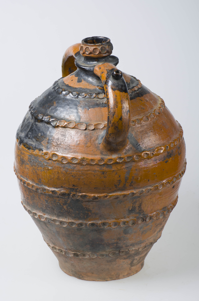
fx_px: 937
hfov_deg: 12.1
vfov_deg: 18.2
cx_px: 100
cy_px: 150
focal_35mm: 112
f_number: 7.1
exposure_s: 1/160
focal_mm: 75
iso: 100
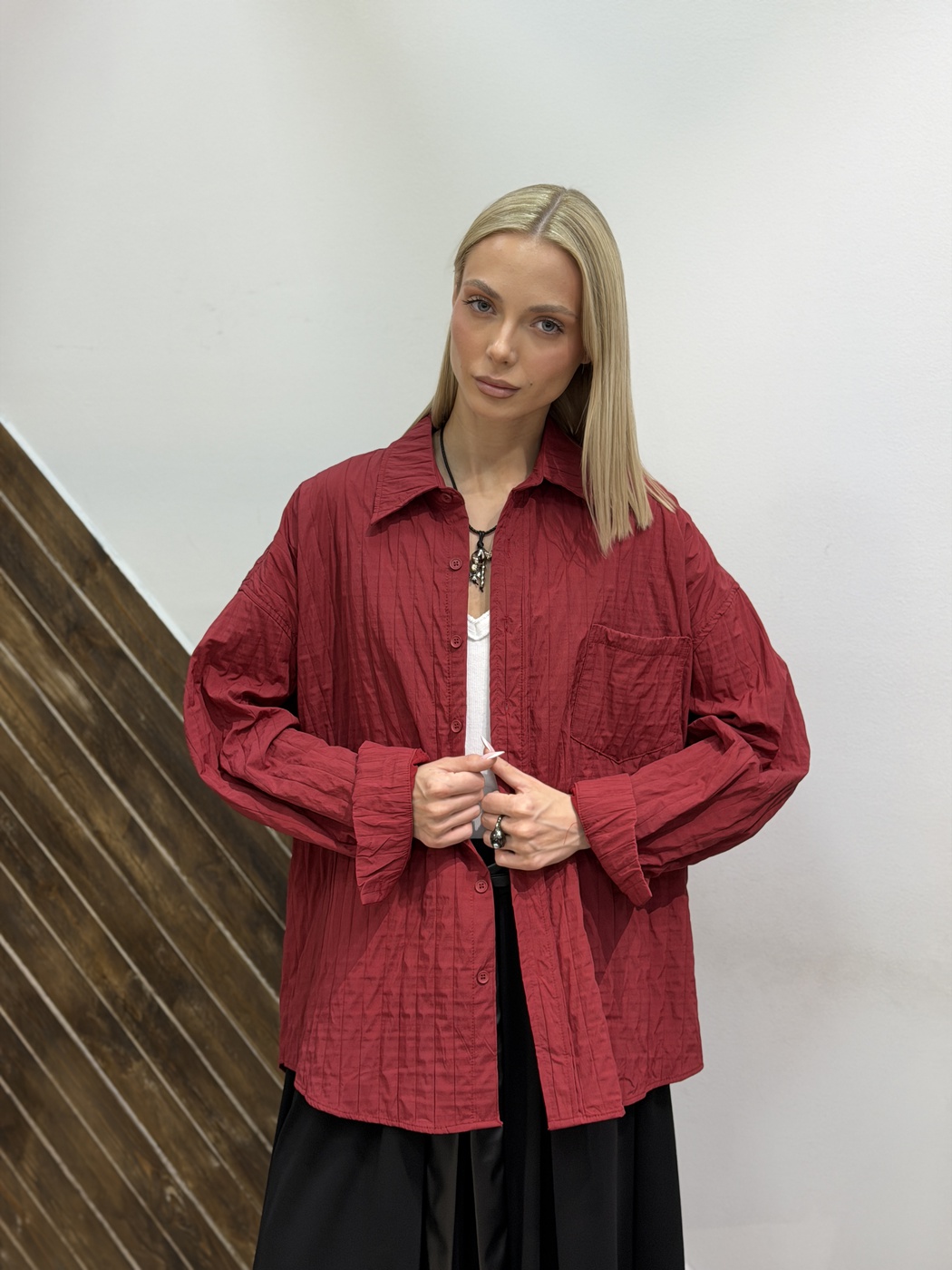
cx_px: 476
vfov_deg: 39.7
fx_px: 1760
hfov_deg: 30.3
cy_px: 635
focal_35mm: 48
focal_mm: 6.76
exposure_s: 1/50
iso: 50
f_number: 1.78
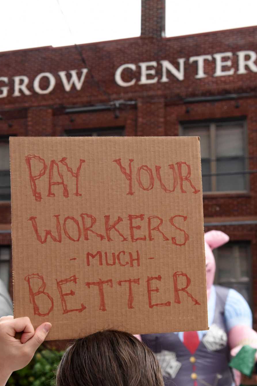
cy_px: 193
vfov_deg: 34.5
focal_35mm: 58
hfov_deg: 23.2
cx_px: 78
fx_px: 621
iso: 2500
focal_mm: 38
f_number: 5.6
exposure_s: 1/4000
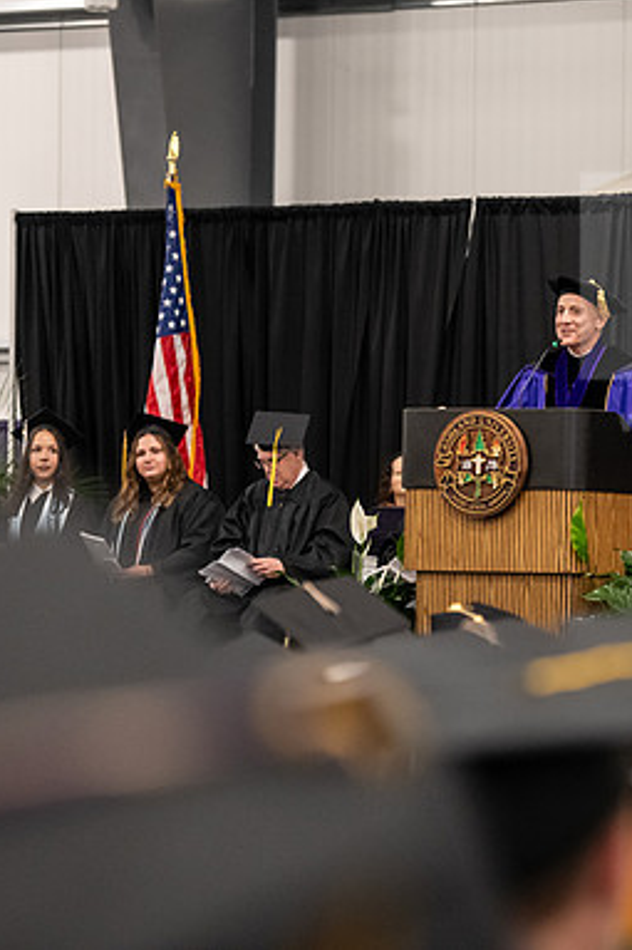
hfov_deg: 7.4
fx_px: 4876
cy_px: 473
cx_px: 506
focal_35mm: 185
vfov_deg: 11.1
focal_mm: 122
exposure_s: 1/250
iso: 3200
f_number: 3.2
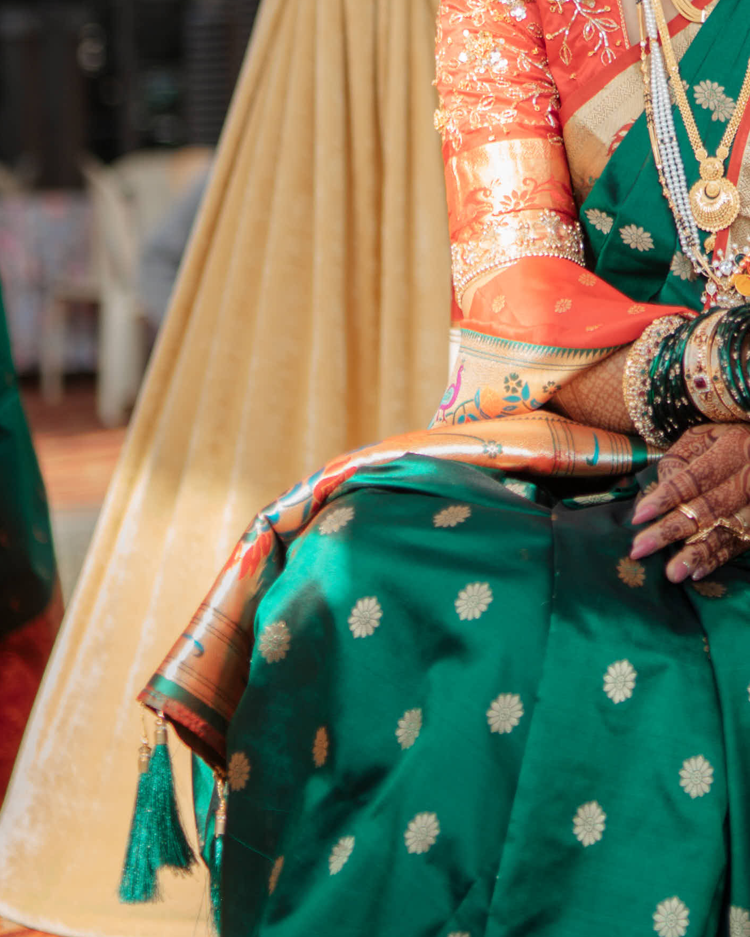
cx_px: 1006
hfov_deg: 11.4
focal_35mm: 131
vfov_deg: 14.2
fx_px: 3634
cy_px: -221
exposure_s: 1/640
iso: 50
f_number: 1.4
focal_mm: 35
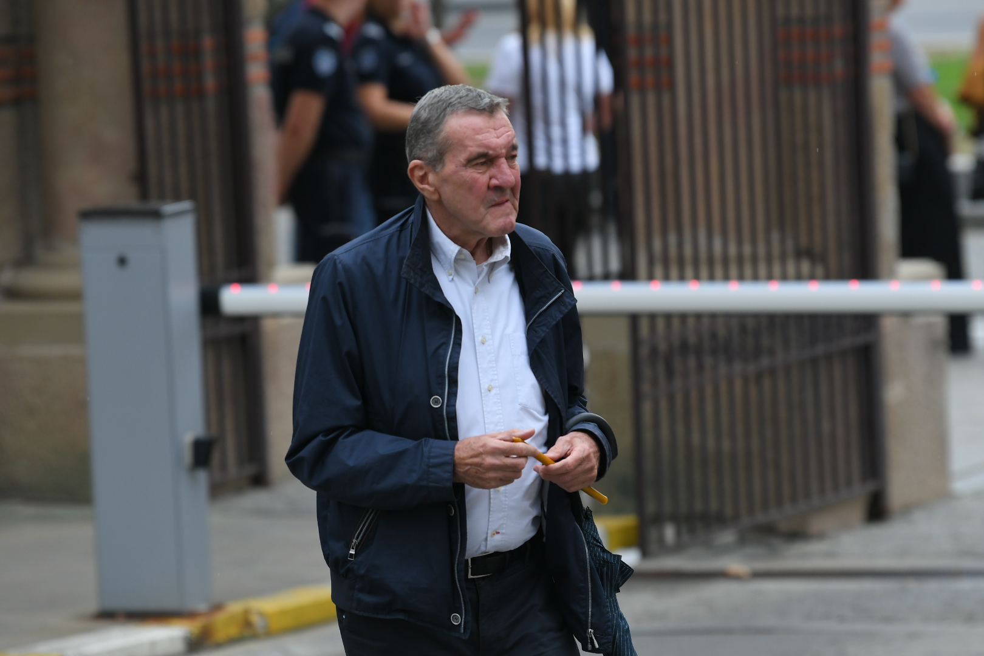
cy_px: 328
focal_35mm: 300
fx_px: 8199
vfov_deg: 4.6
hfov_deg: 6.9
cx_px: 492
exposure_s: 1/800
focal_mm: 200
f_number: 4
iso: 500
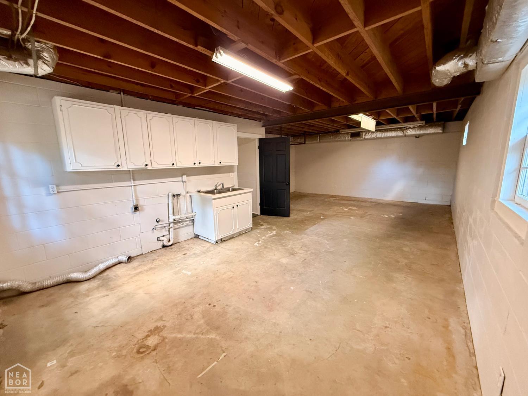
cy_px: 198
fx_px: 214
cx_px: 264
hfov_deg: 102.1
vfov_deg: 85.7
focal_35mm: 14
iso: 640
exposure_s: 1/60
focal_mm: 2.22
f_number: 2.2
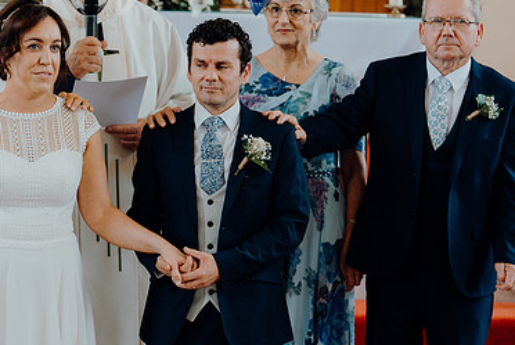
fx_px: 1561
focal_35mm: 109
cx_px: 151
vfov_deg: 12.6
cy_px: 149
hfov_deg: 18.6
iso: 640
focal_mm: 70
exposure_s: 1/200
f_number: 2.8
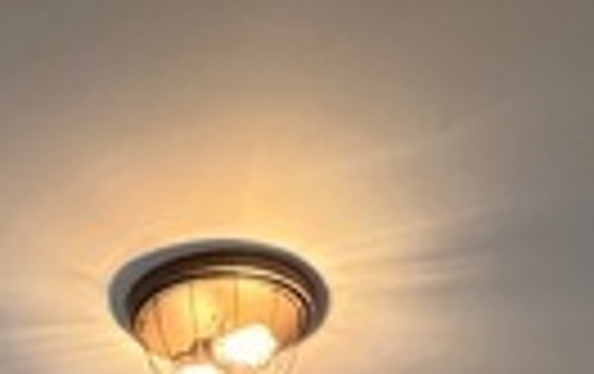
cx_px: 196
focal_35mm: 52
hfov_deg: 38.4
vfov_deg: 12.5
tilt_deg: -15.0
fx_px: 843
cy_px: 1050
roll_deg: +2.7
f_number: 1.8
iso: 800
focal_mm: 1.57
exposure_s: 1/60
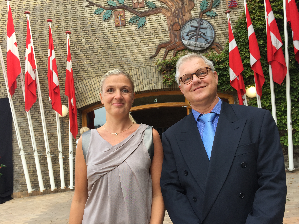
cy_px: 112
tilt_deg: +7.0
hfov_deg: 61.7
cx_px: 150
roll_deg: +4.9
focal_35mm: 29
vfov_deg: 48.2
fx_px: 250
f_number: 2.2
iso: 32
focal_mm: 4.15
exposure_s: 1/284
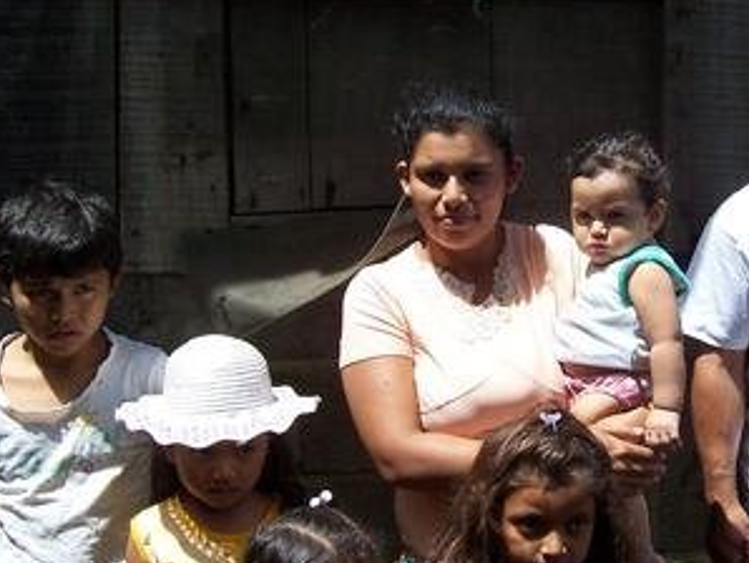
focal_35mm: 57
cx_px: 558
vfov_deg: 25.7
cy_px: 243
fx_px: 1234
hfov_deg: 33.1
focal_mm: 5.6
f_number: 5.6
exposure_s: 1/250
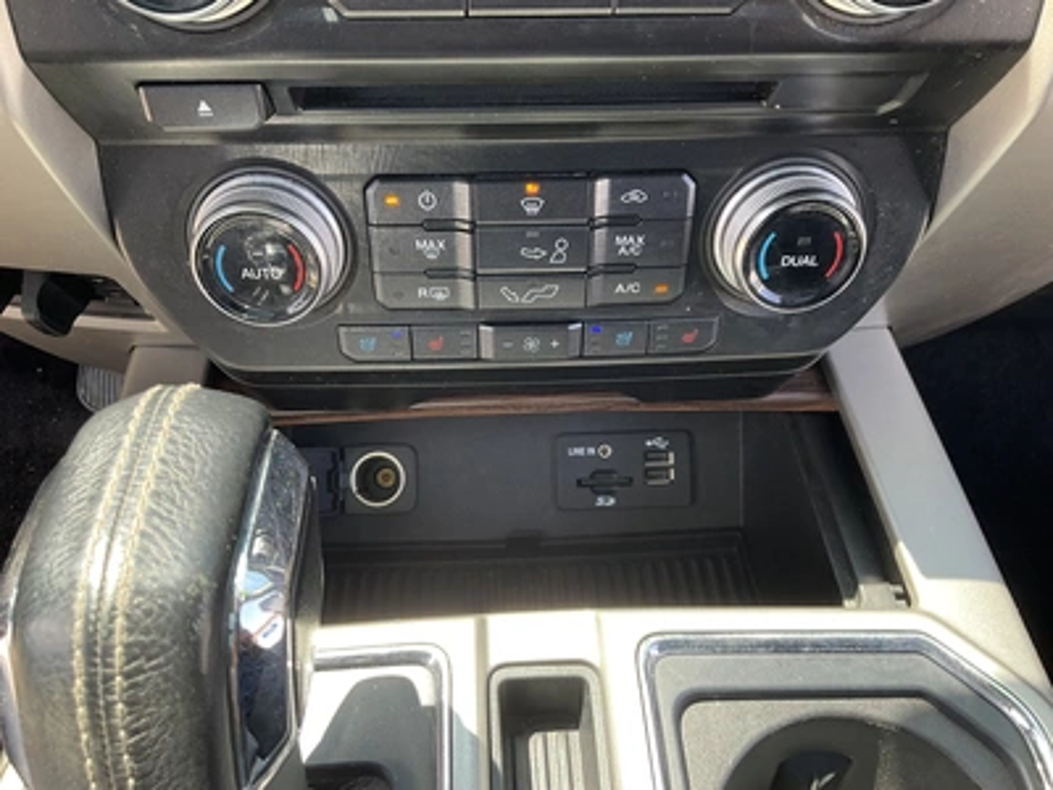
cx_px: 526
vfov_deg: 48.2
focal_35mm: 29
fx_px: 882
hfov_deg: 61.7
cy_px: 395
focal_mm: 3
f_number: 1.8
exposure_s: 1/122
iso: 40
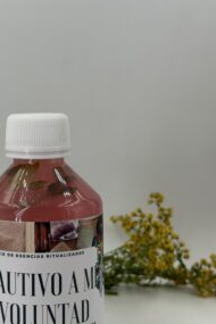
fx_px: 630
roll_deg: -0.8
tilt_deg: -6.4
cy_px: 183
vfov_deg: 28.8
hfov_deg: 19.4
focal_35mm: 70
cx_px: 60
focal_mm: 6.76
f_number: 1.78
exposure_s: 1/2088
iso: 64
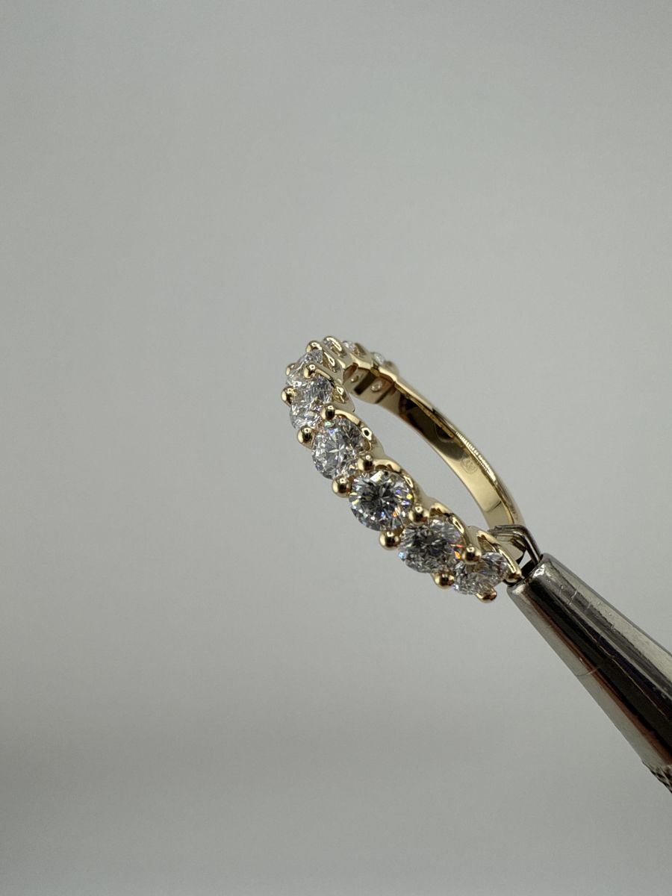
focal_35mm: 24
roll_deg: -0.6
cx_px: 336
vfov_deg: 71.6
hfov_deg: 56.8
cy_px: 448
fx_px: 621
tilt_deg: -19.9
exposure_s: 1/894
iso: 20
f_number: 2.2
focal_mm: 2.22
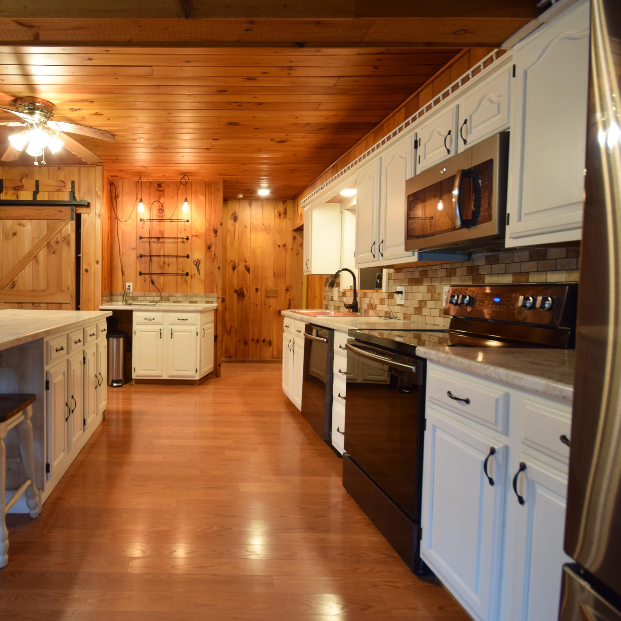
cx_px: 188
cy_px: 306
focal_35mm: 20
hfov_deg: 71.7
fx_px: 406
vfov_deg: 74.8
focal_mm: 10
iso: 200
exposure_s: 1/4
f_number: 6.3
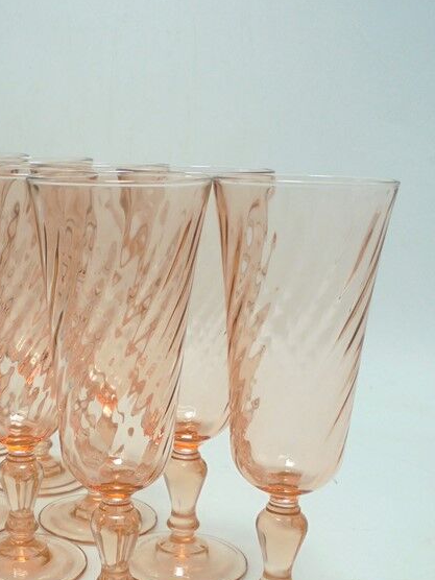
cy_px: 396
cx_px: 103
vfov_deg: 34.5
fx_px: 922
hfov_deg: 26.2
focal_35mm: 55
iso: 100
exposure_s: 1/125
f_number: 4
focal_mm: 6.1
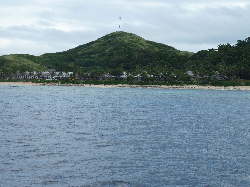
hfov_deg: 23.6
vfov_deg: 17.8
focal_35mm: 83
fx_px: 599
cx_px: 125
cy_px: 94
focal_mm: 13.7
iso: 80
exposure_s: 1/400
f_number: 5
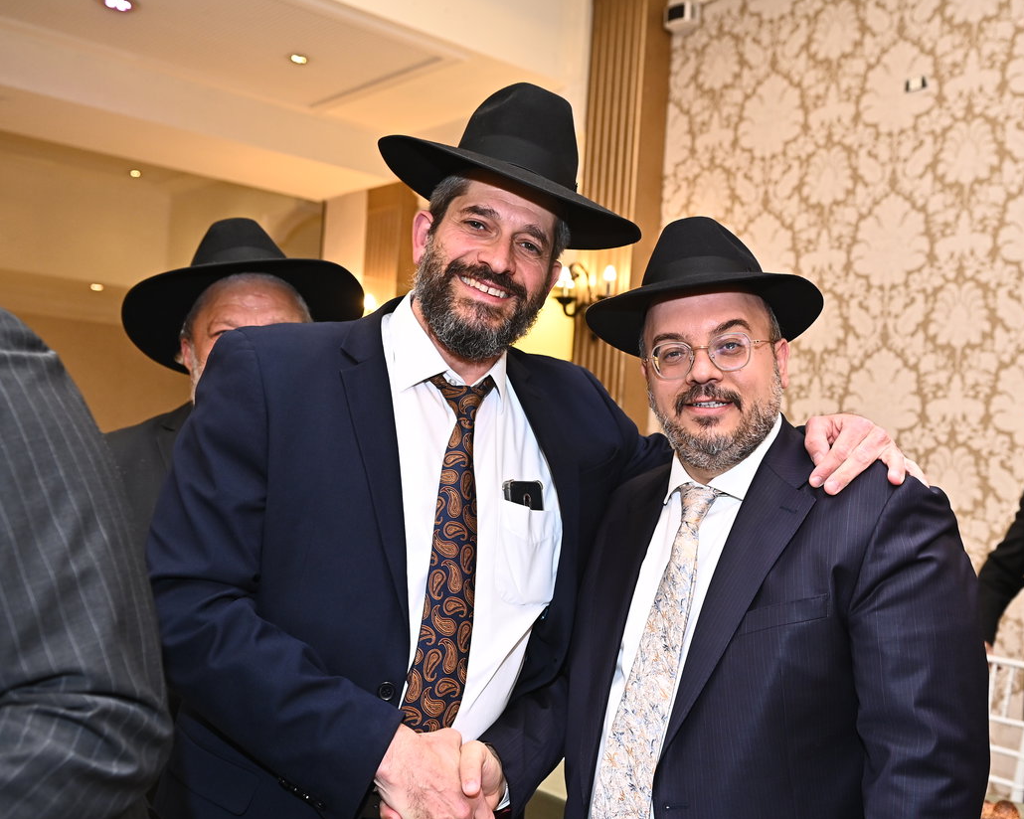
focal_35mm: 37
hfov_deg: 48.8
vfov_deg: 40.1
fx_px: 1121
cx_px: 616
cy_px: 429
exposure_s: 1/200
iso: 1250
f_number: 4
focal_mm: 29
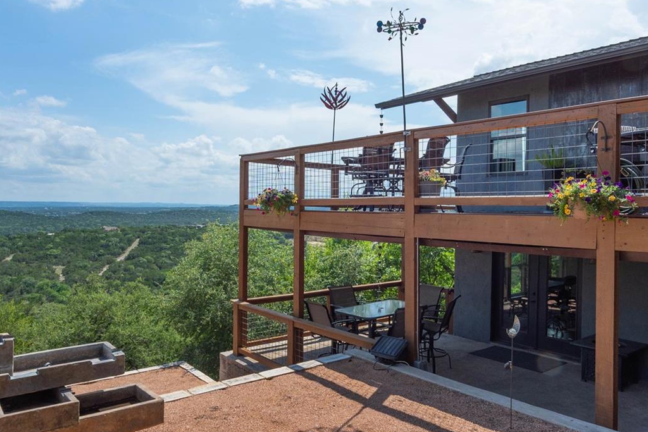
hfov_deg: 65.4
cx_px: 352
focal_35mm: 28
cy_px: 222
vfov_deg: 46.4
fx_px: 504
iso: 200
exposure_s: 1/500
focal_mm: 14
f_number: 11
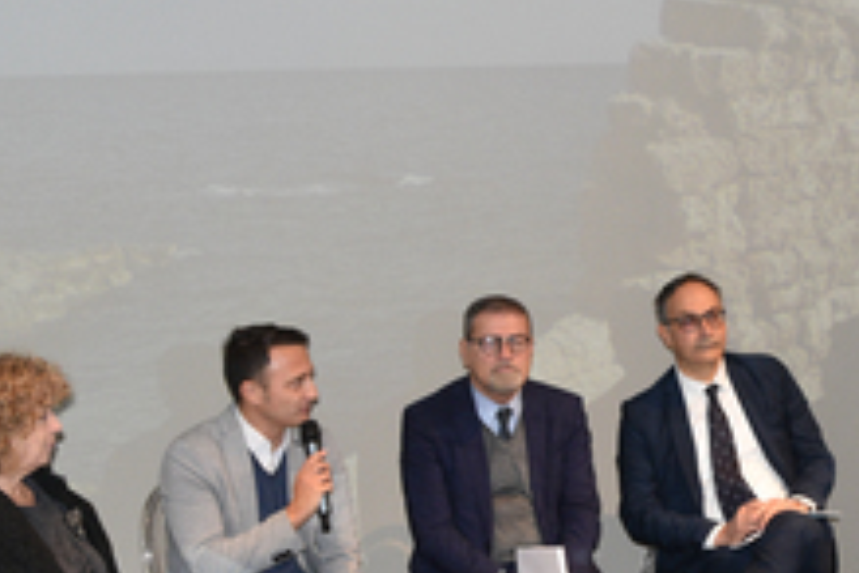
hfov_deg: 27.0
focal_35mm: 74
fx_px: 1766
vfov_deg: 18.4
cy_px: 361
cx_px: 643
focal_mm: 18
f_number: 5
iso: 800
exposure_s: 1/60
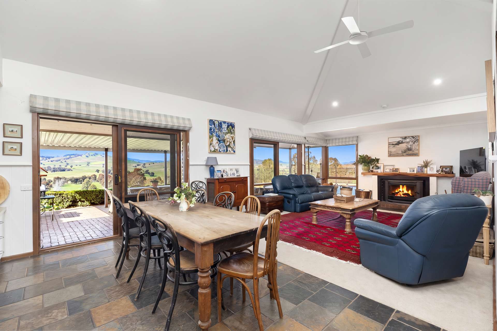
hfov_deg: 96.7
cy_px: 166
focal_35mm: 16
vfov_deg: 73.7
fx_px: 221
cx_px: 248
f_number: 5.6
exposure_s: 1/15
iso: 400
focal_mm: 16
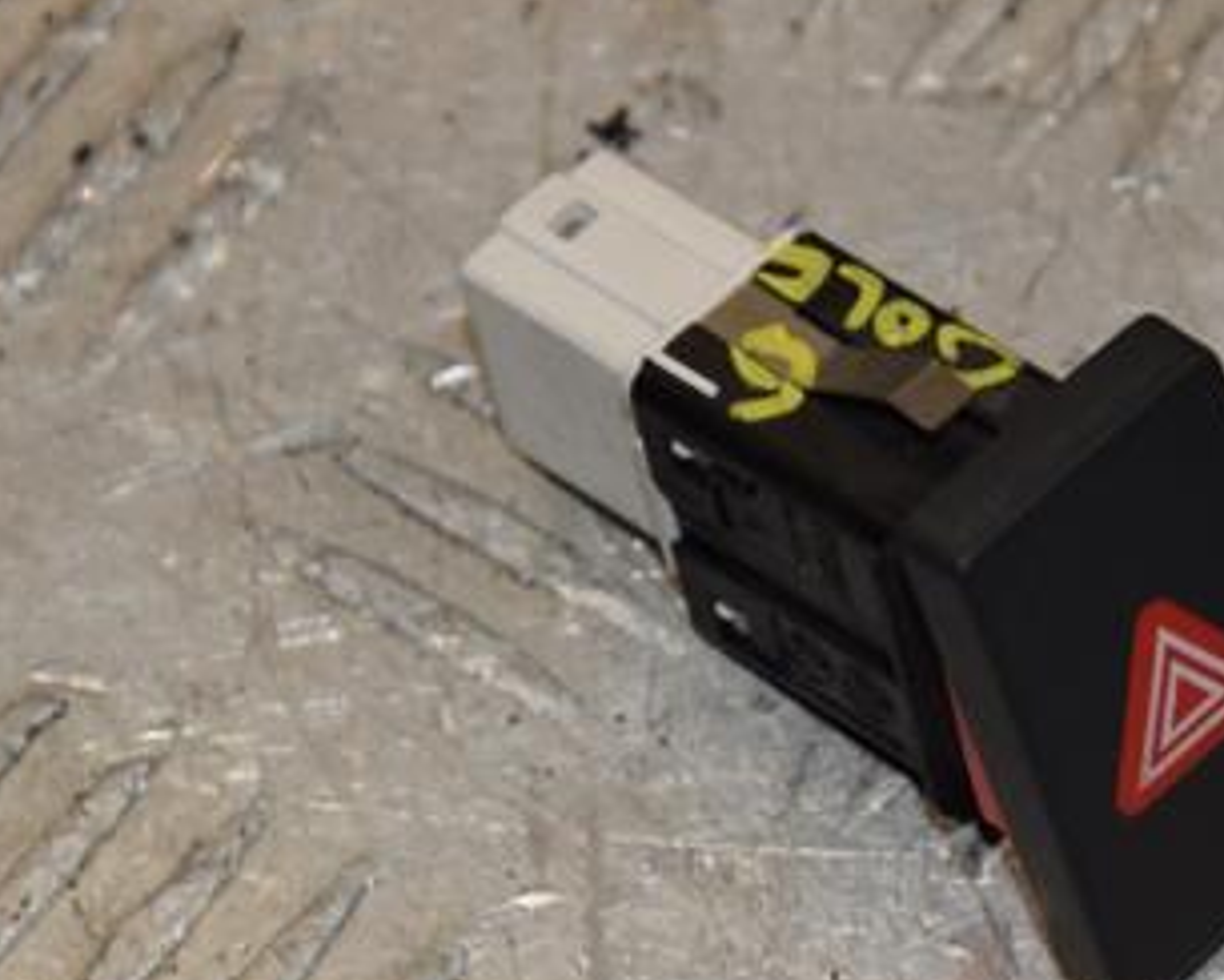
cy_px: 558
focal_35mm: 291
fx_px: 10539
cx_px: 1031
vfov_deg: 5.3
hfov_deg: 6.6
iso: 800
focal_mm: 105
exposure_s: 1/200
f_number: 9
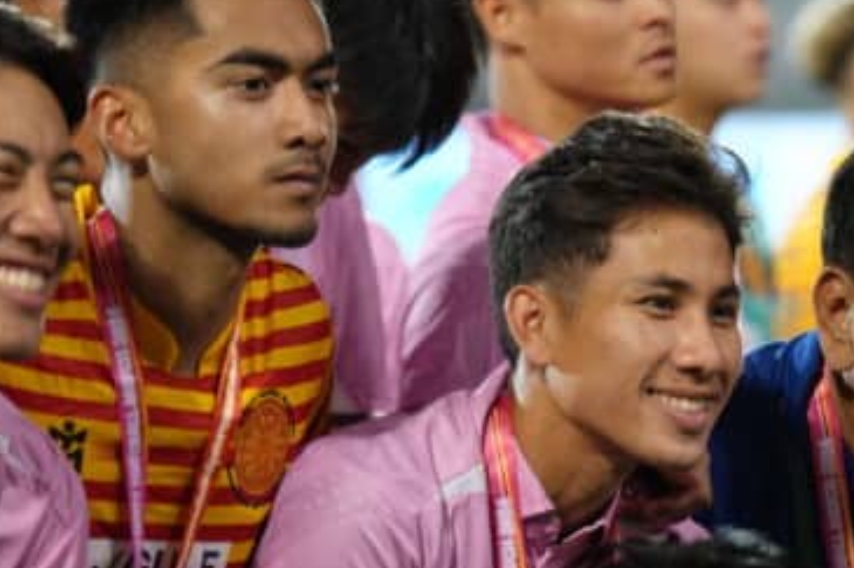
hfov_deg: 5.4
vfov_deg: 3.6
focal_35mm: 382
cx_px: 957
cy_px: 448
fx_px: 9057
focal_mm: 136
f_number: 2.8
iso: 800
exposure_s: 1/320
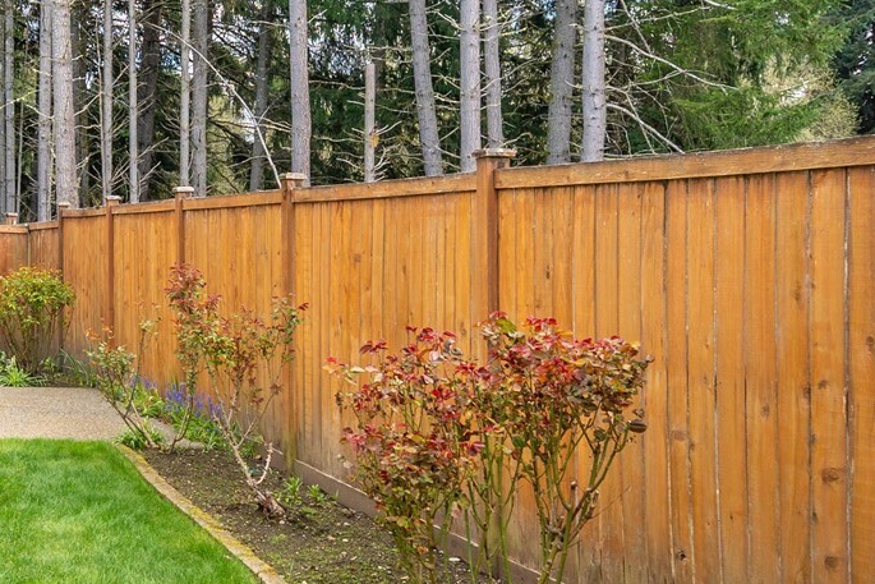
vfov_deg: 26.0
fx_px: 1264
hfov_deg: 33.9
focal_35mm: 52
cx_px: -49
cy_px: 298
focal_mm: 21
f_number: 7.1
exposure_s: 1/30
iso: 80
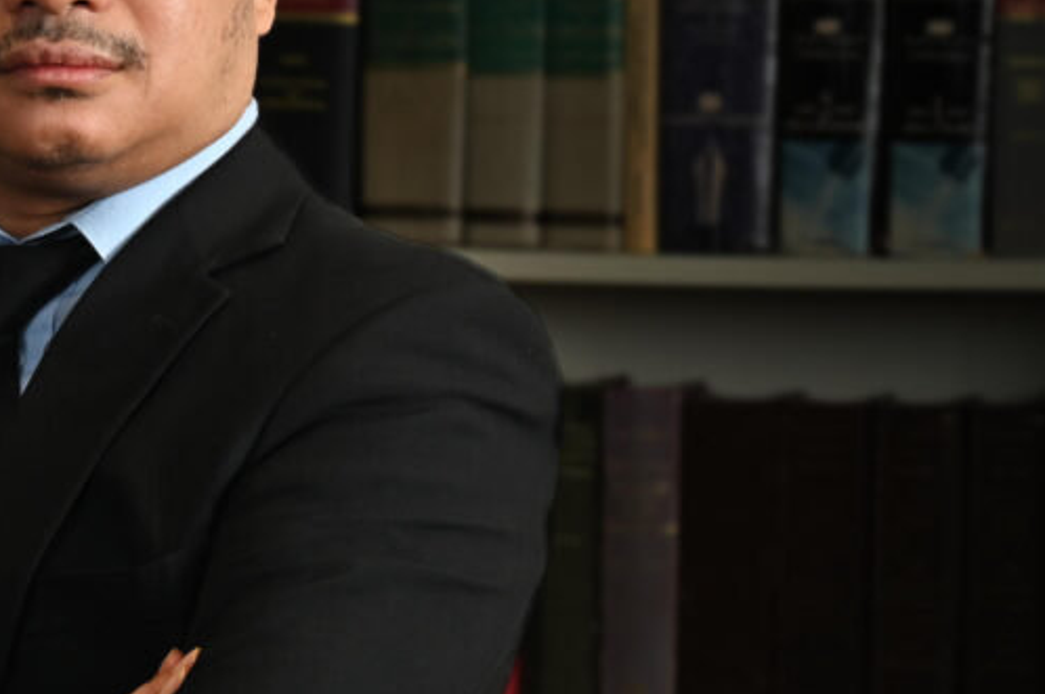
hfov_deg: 14.1
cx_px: 111
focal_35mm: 144
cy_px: 240
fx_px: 4176
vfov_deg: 9.5
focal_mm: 70
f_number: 5
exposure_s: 1/250
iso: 320
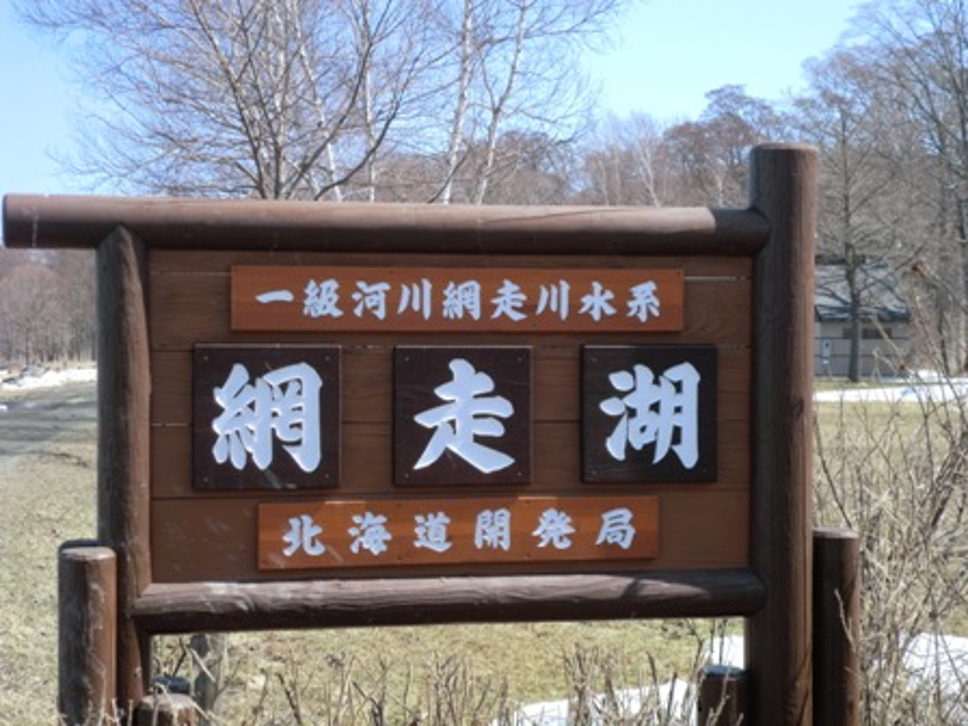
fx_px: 1678
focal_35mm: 60
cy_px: 363
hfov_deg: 32.2
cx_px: 484
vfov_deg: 24.4
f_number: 3.9
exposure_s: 1/250
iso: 50
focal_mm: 10.81
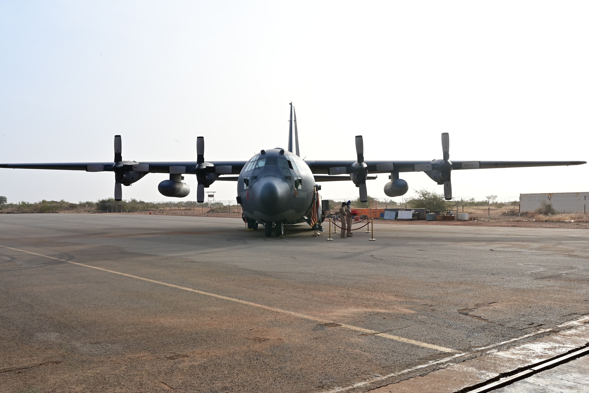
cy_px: 202
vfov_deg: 40.0
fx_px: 540
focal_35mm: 33
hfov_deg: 57.2
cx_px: 293
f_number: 14
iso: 250
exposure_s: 1/160
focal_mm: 31
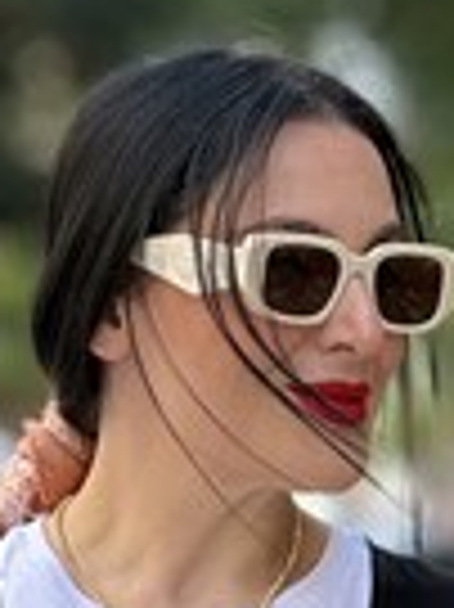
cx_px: 252
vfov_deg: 4.2
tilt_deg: -3.2
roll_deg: -0.2
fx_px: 8302
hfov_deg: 3.1
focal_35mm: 474
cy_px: 917
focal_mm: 15.66
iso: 50
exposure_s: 1/269
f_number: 2.8
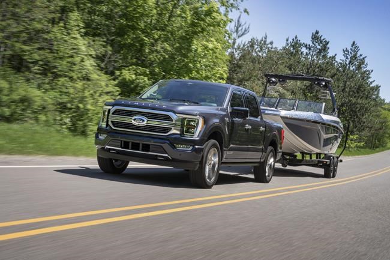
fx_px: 628
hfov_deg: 34.5
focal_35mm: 58
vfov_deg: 23.4
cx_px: 195
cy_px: 130
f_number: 22
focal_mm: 58
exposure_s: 1/20
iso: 100
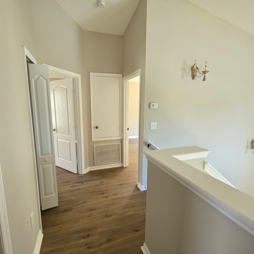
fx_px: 133
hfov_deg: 87.1
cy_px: 128
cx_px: 113
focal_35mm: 16
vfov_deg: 87.4
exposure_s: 1/60
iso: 250
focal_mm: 2.2
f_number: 1.9
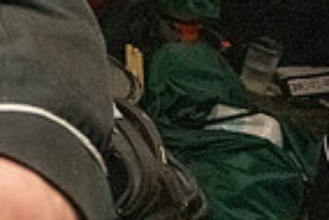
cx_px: -329
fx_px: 521
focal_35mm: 57
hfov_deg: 19.4
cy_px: -170
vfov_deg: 18.7
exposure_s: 1/500
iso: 12800
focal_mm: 14
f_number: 4
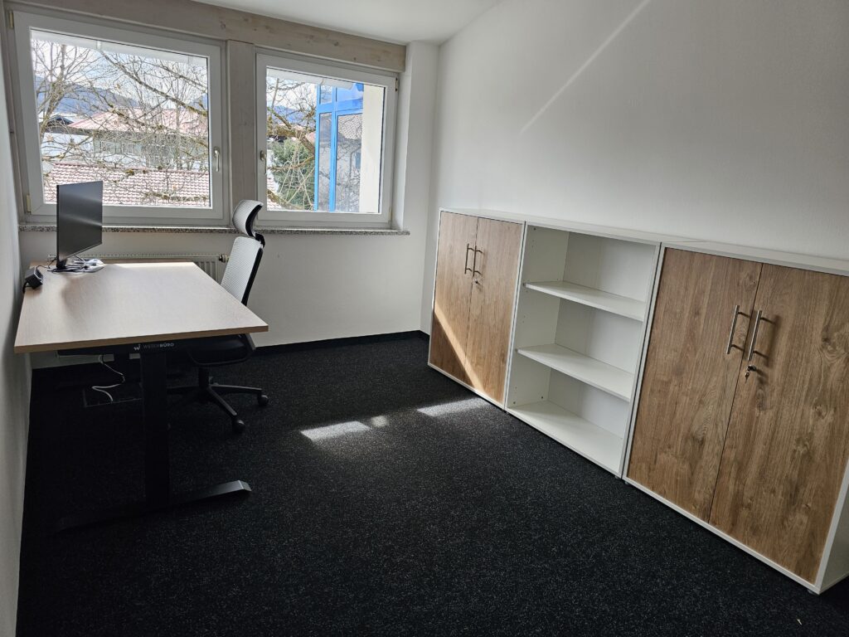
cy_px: 318
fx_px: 564
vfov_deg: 58.9
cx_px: 424
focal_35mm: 23
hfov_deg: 73.9
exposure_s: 1/190
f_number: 1.7
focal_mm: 6.3
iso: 80
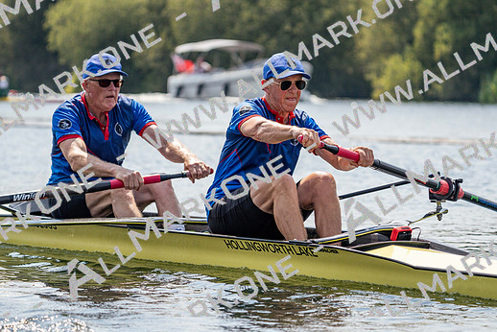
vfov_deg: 6.1
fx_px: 3094
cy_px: 152
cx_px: 262
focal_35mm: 224
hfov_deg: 9.2
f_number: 5.6
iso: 200
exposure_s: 1/1600
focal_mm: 200
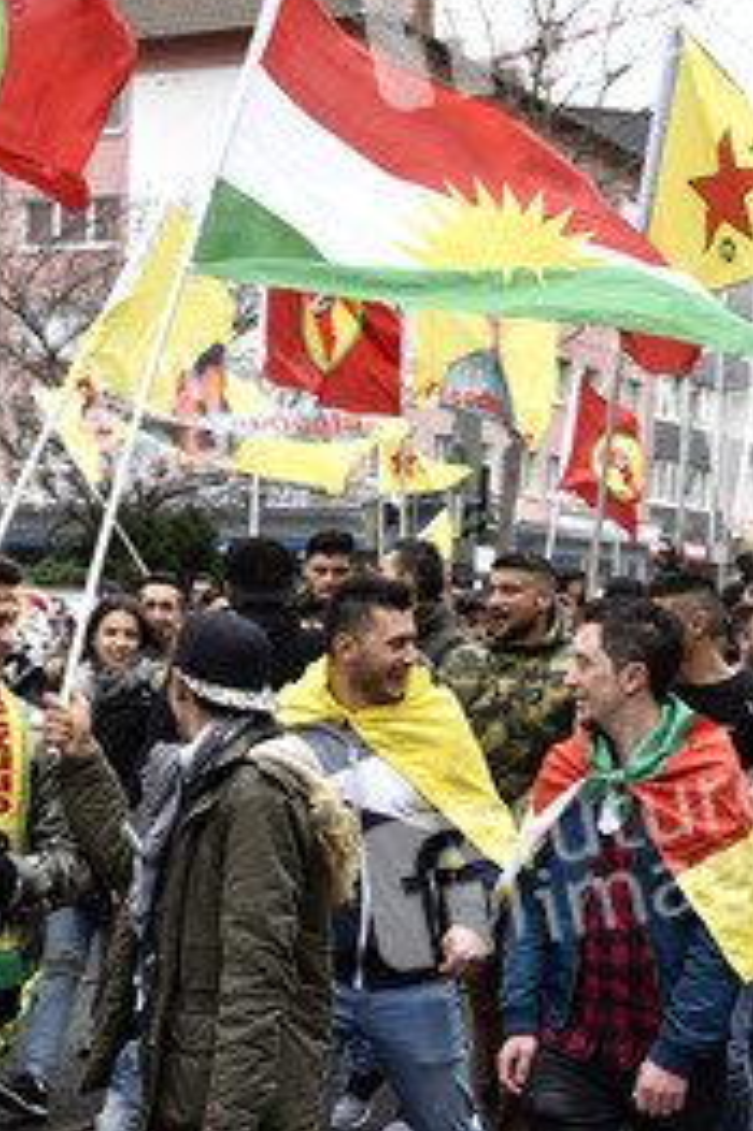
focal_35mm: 73
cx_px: 189
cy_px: 654
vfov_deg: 27.7
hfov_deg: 18.5
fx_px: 2293
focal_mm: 48
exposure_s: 1/125
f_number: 5.6
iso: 400
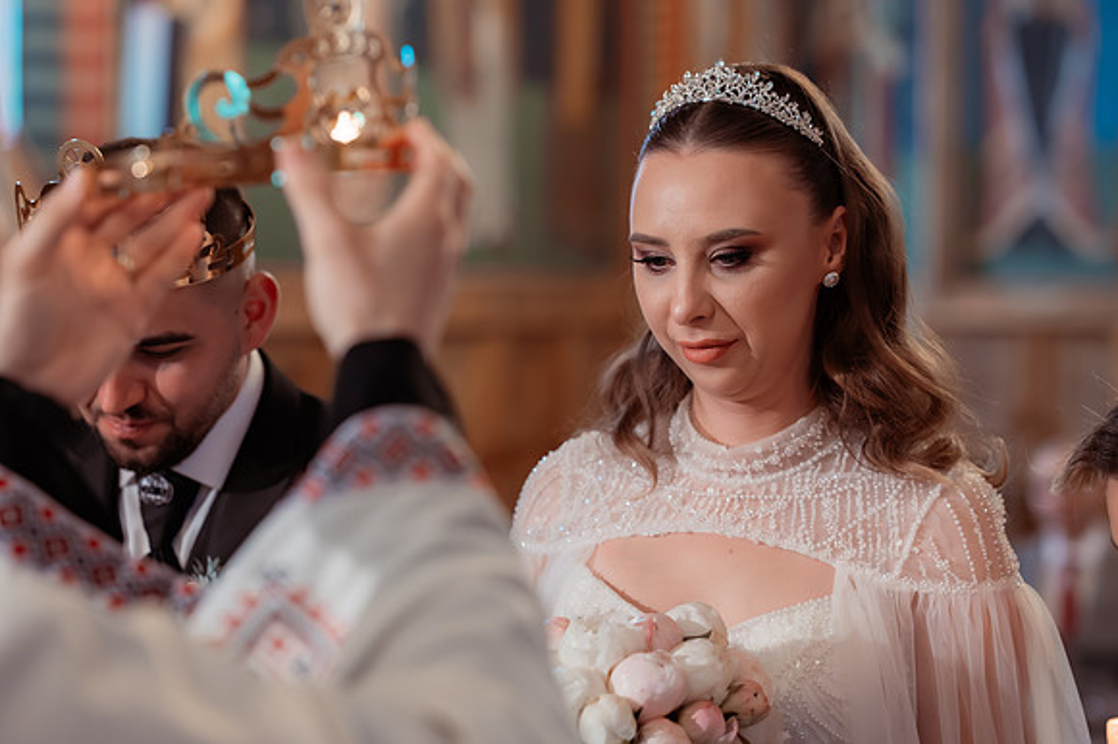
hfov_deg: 23.9
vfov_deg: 16.1
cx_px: 559
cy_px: 372
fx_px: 2638
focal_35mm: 85
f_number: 2.8
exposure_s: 1/250
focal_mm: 85
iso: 3200
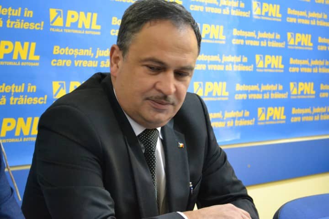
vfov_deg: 16.6
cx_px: 164
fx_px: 754
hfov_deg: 24.6
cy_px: 110
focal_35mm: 82
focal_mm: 55
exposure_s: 1/25
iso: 3200
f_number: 5.6
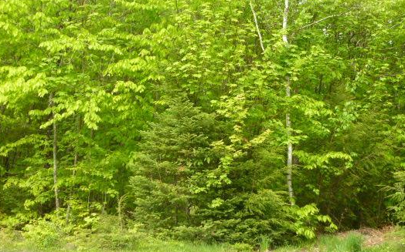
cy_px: 133
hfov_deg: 35.6
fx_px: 629
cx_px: 240
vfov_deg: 22.7
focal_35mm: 57
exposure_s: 1/125
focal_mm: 7.9
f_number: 3.8
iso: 100
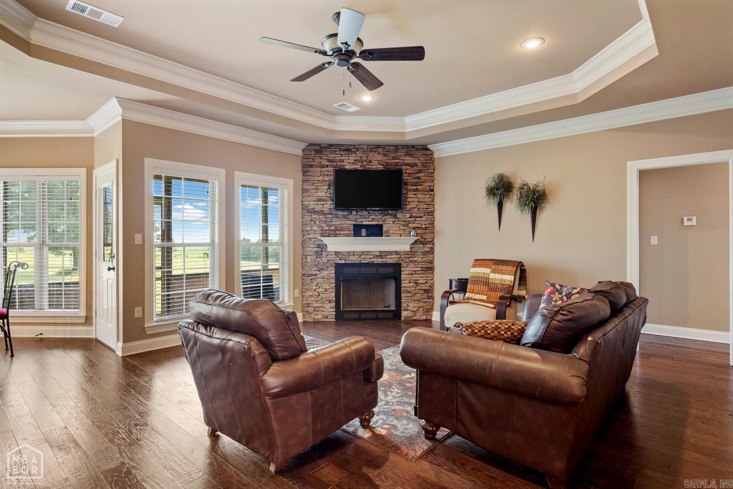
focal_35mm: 17
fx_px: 346
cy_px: 244
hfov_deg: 93.3
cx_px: 366
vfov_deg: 70.4
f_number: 5.6
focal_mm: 17
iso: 1250
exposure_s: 1/320
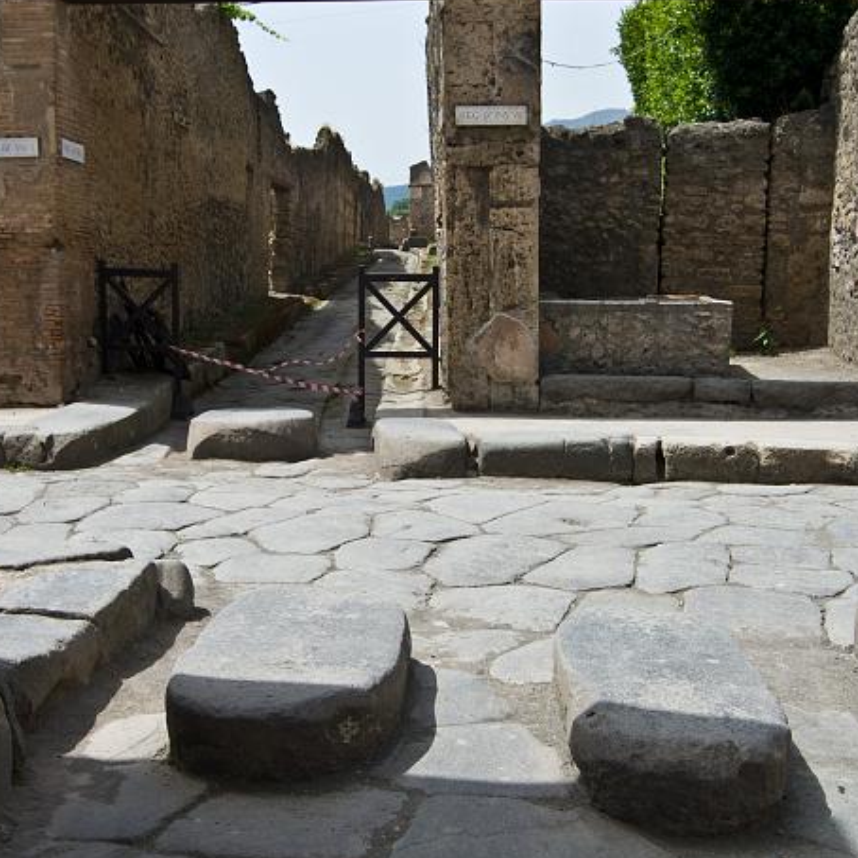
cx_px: 457
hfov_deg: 37.5
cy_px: 419
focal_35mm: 45
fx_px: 1262
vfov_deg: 37.5
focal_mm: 20
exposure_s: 1/400
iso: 200
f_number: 9
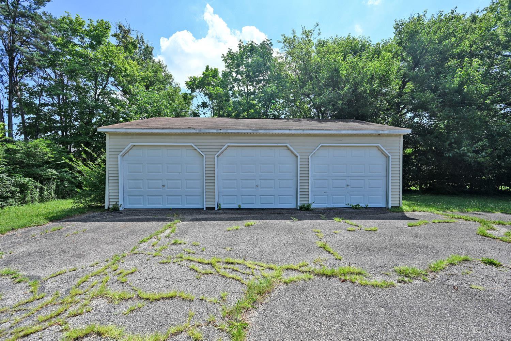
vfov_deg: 81.2
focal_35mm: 14
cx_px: 256
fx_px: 199
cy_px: 170
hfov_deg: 104.3
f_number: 6.3
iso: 100
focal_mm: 14
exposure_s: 1/320
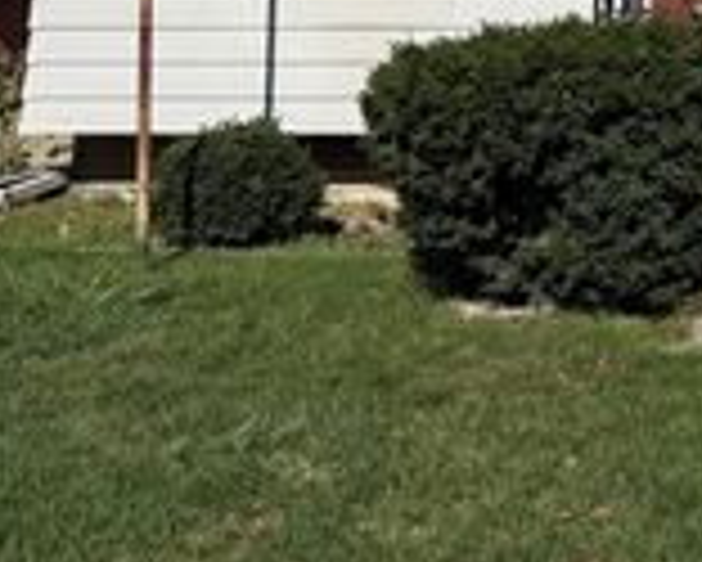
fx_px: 1559
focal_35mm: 75
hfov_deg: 21.2
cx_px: 1071
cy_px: -164
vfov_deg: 19.0
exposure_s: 1/9091
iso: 80
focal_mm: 6.76
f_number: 1.78
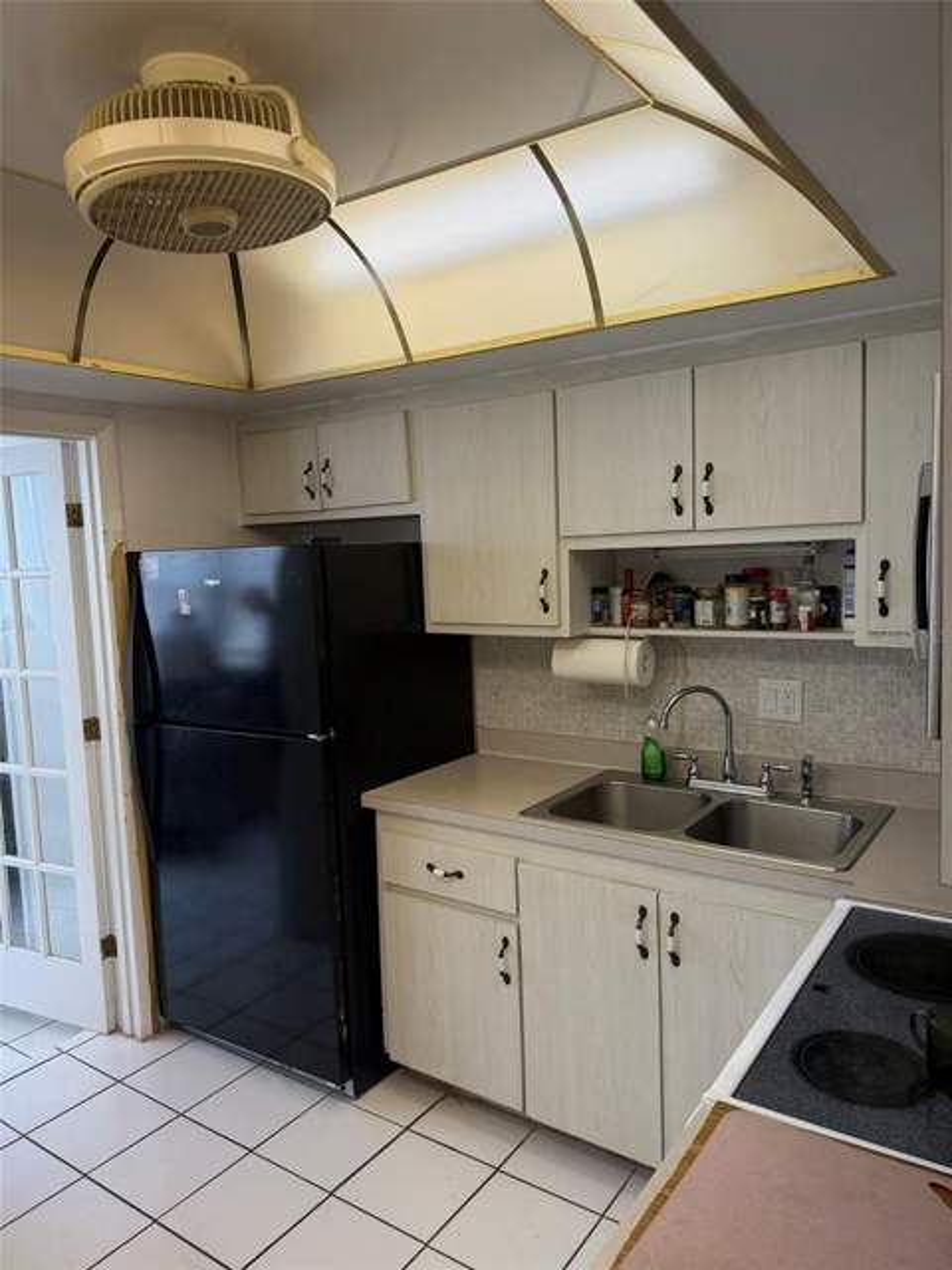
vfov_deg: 71.6
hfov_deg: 56.8
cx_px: 476
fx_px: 880
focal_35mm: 24
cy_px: 635
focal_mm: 6.76
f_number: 1.78
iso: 200
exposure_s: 1/162
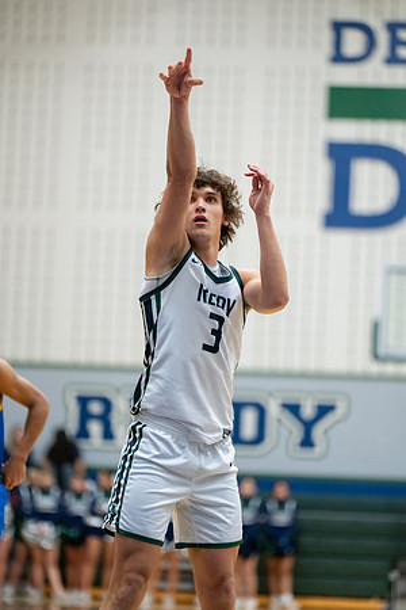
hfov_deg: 8.7
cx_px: 203
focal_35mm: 158
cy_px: 305
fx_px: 2673
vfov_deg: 13.0
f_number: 2.8
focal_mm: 158
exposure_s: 1/500
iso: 5000
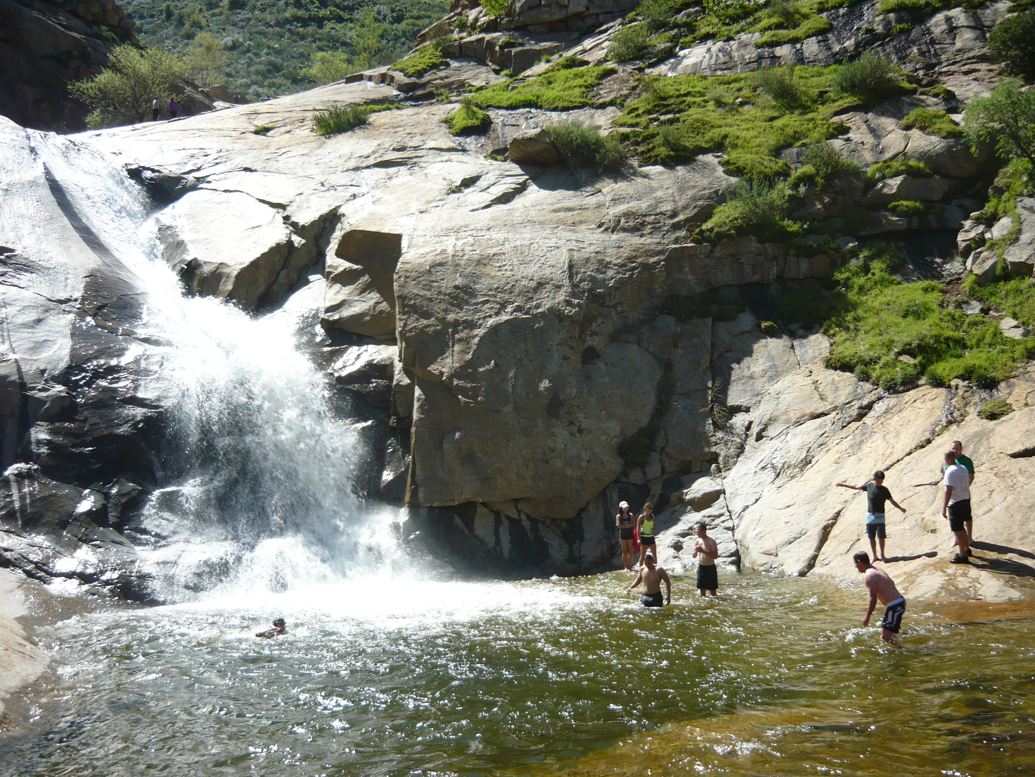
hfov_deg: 55.4
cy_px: 388
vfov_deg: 42.9
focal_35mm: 33
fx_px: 987
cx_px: 518
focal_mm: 5.5
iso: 100
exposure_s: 1/160
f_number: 8
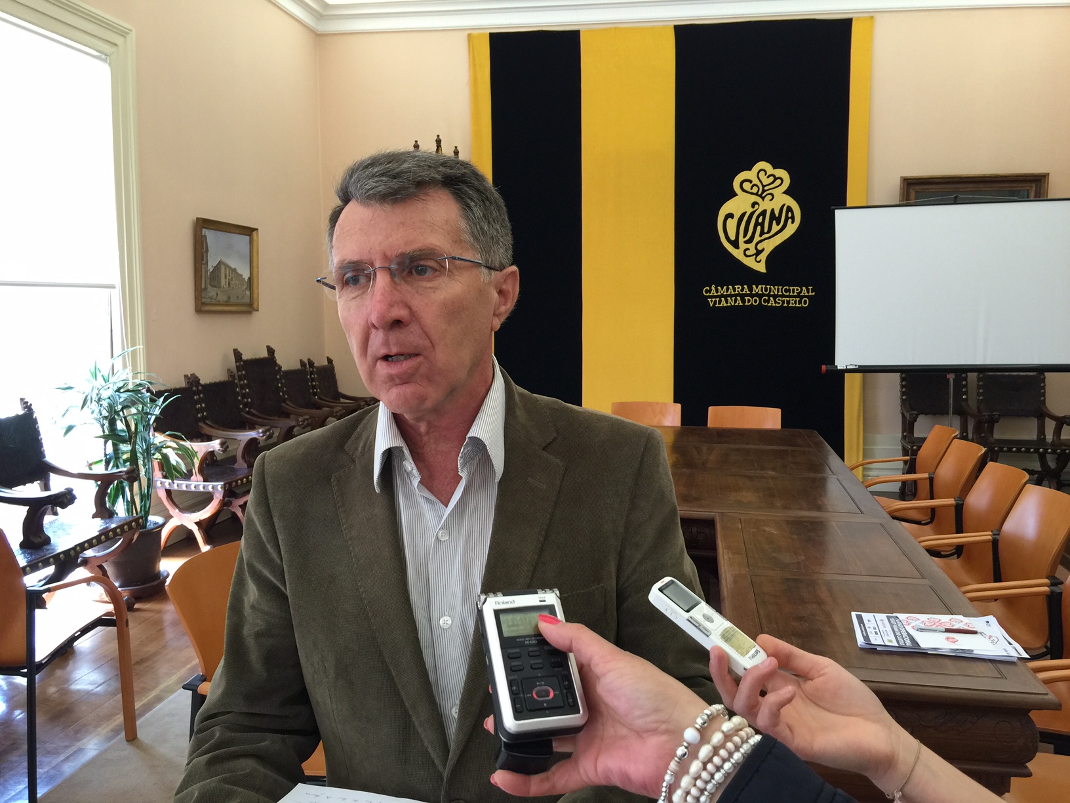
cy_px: 402
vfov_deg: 48.2
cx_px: 535
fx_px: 896
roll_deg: -1.4
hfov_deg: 61.7
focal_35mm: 29
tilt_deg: -5.9
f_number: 2.2
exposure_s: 1/33
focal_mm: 4.15
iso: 64
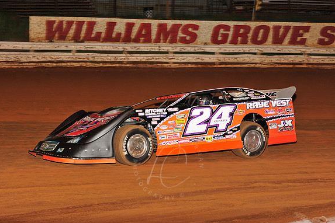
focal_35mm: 87
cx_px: 168
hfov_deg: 23.4
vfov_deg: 15.7
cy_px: 111
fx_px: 810
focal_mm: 86
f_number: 6.3
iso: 800
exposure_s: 1/320
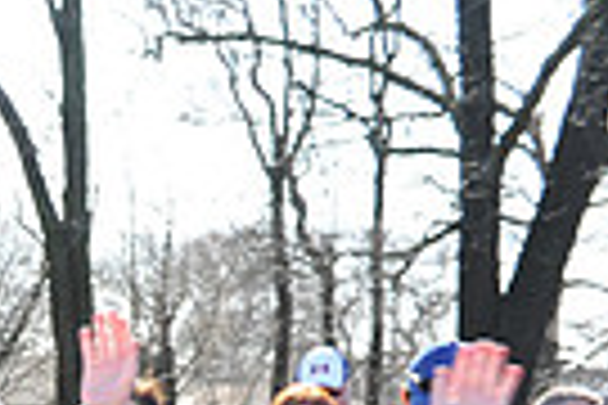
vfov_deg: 9.4
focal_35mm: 137
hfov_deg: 12.7
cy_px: 778
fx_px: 2314
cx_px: -685
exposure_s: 1/250
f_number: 5
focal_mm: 32
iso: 200
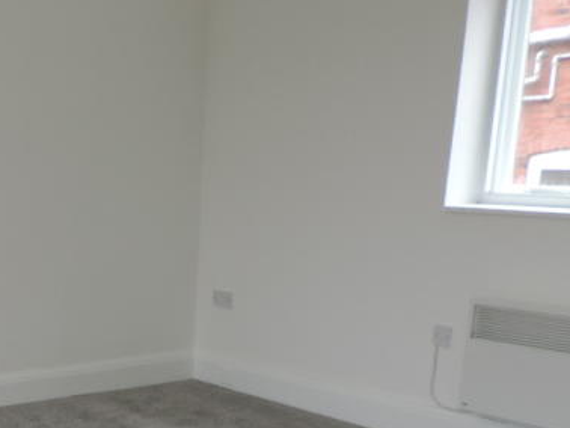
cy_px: 515
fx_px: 1071
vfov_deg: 21.0
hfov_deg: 27.3
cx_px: -54
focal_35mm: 65
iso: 125
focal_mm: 4.3
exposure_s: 1/30
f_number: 3
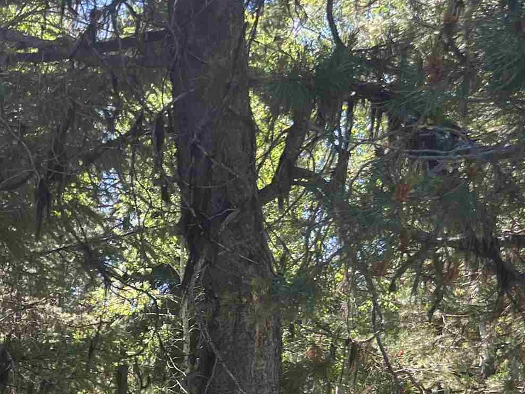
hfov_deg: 22.2
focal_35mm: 81
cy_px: 346
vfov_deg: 18.0
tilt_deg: +2.5
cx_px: -111
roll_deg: -1.5
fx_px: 1229
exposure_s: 1/431
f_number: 1.5
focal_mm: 5.7
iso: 50
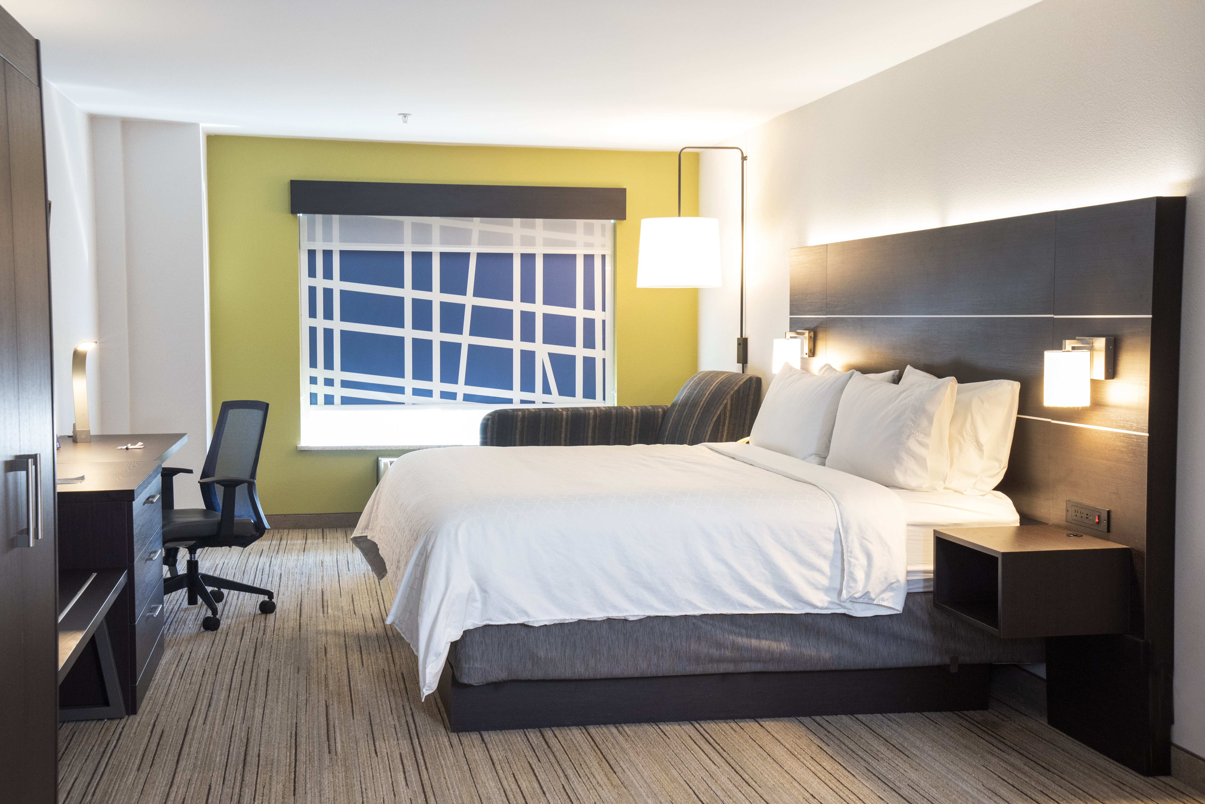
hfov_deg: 43.6
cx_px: 602
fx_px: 1507
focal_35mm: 45
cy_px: 402
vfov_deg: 29.9
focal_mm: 45
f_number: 13
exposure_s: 1/15
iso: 2000
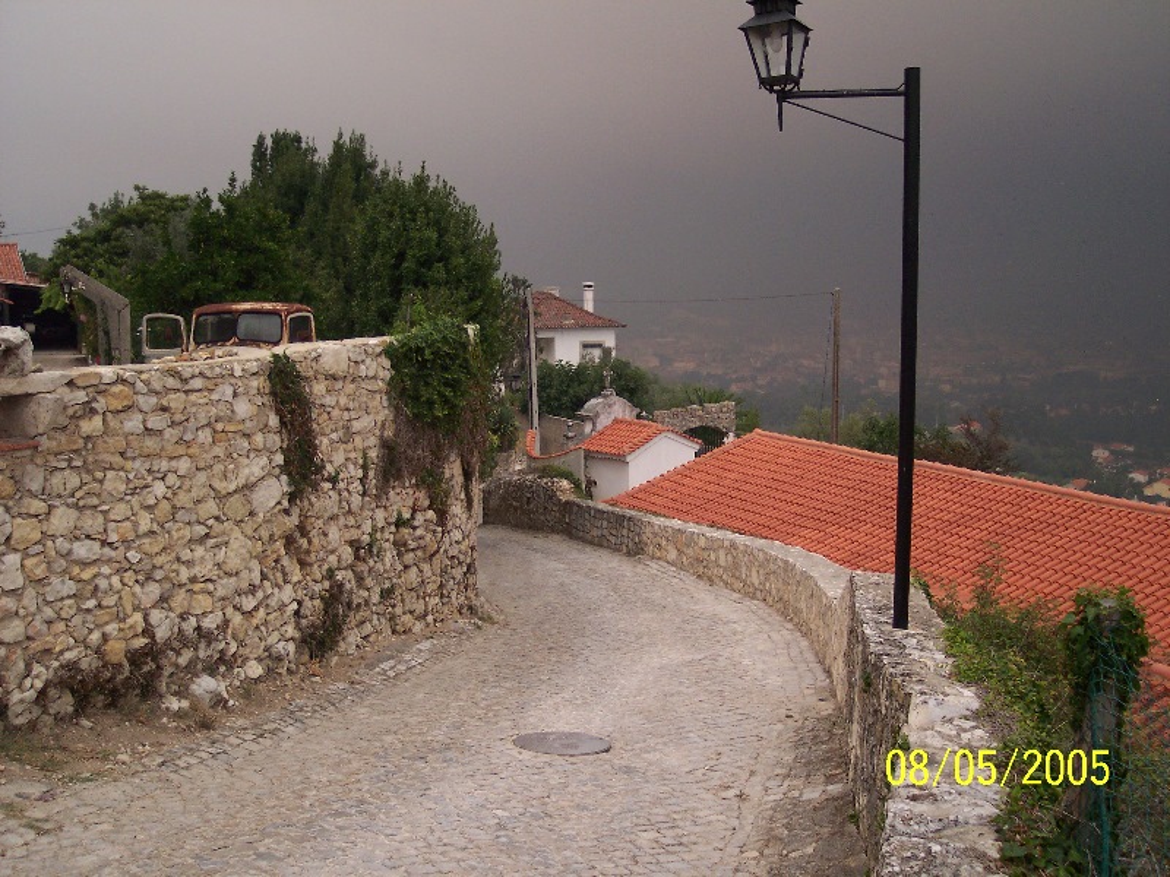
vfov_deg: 37.7
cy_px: 438
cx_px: 585
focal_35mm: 38
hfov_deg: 49.0
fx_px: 1284
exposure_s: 1/90
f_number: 2.8
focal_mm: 8
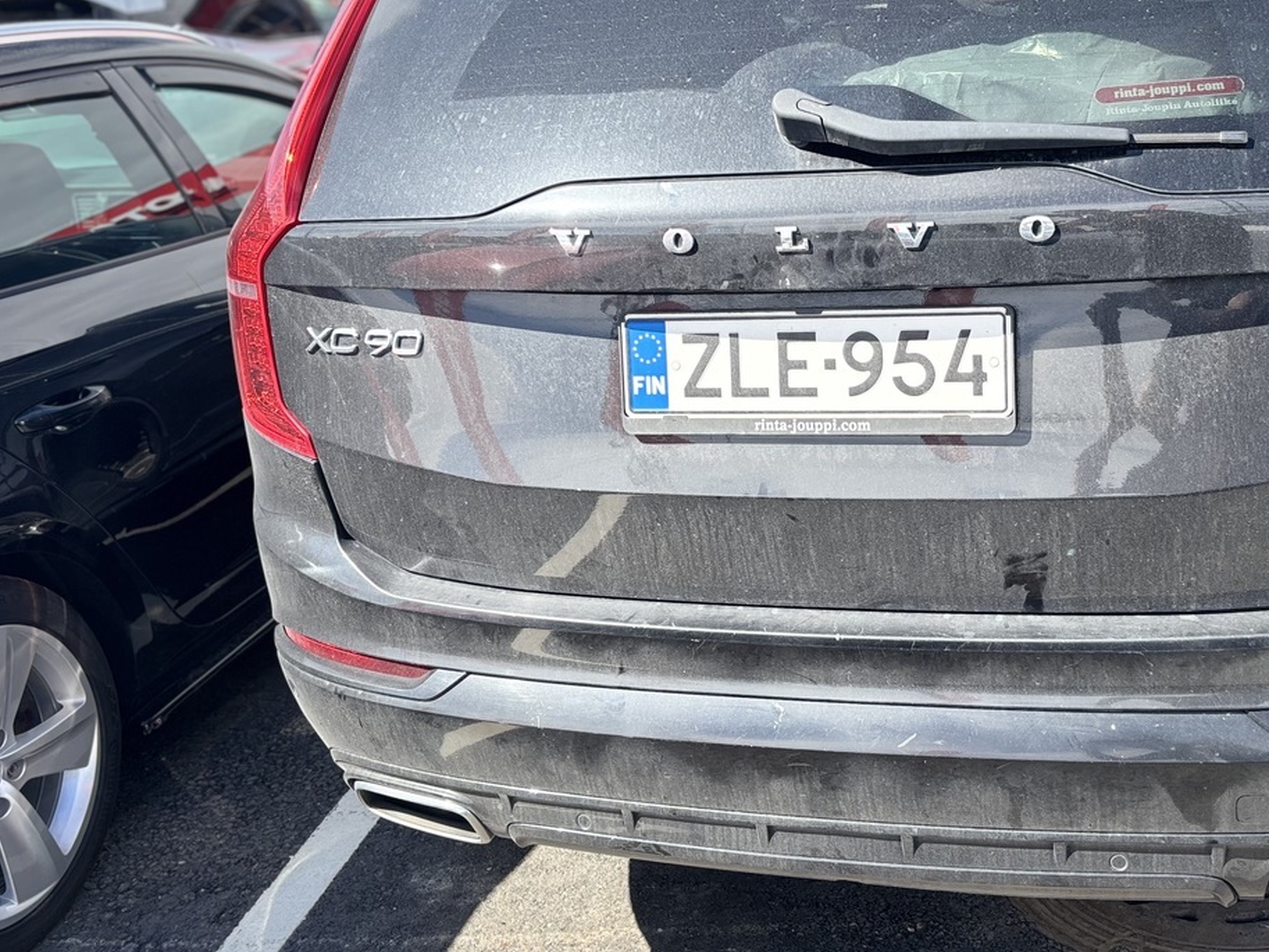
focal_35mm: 41
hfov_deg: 45.2
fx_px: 1503
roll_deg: +5.4
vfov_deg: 35.0
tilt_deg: -15.7
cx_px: 830
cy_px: 391
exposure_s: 1/880
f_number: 1.6
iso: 50
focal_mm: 5.96
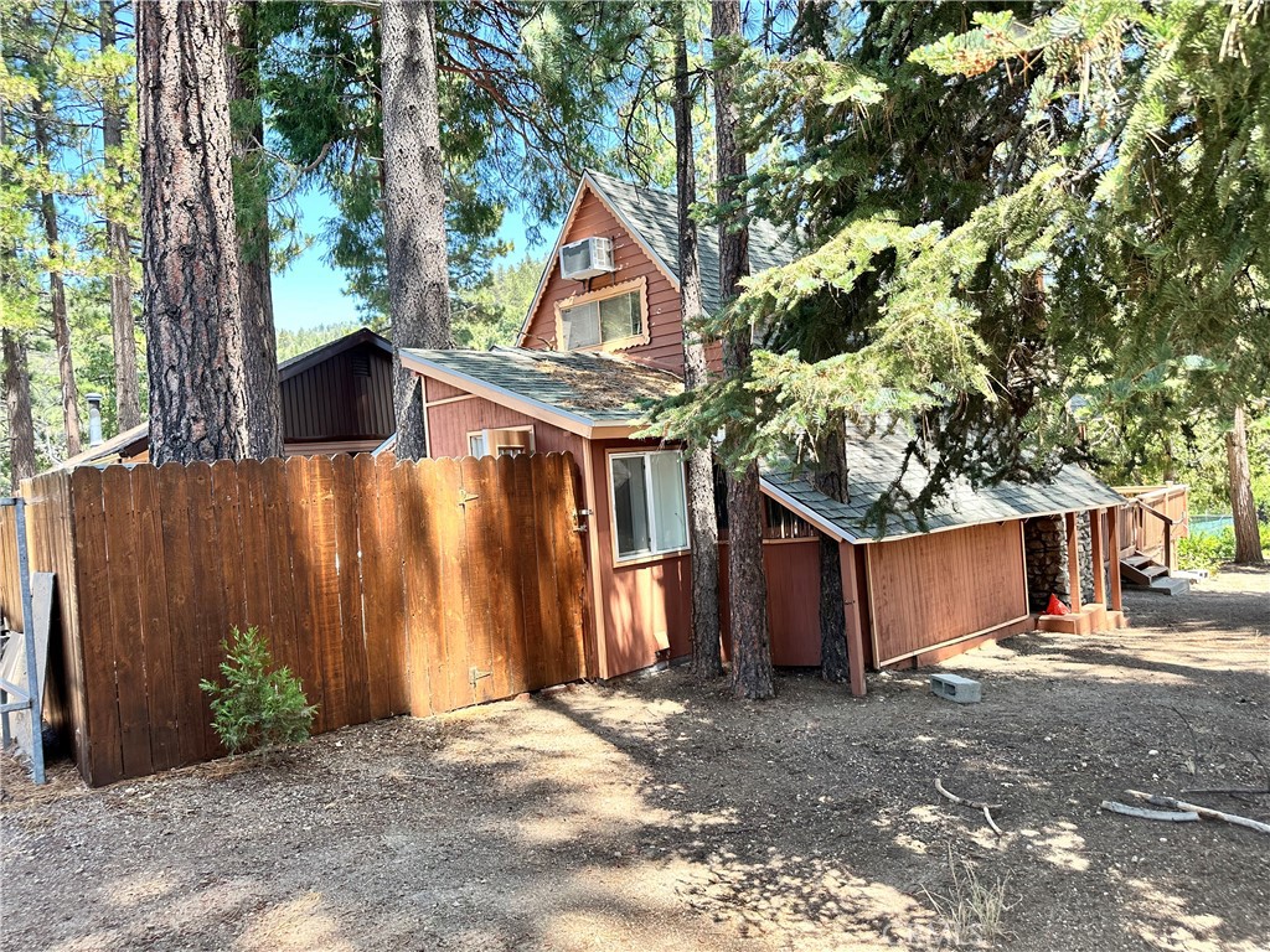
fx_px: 881
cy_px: 476
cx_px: 635
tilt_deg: -0.5
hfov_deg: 71.6
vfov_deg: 56.8
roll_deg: +4.4
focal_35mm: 24
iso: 80
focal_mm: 6.86
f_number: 1.78
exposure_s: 1/325
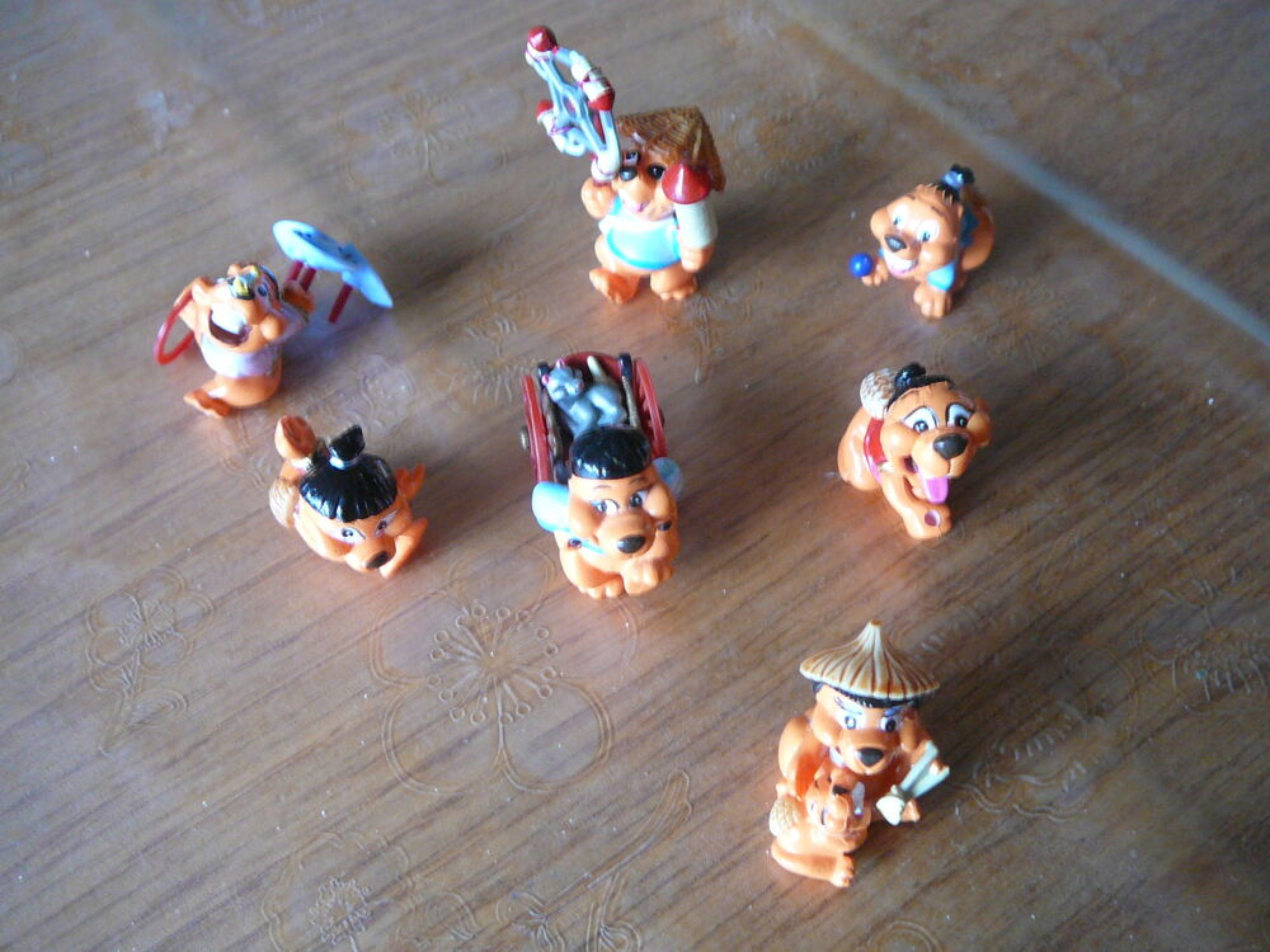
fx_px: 1284
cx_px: 635
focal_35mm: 35
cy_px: 476
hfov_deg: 52.6
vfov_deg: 40.7
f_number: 2.8
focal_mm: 5.2
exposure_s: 1/20
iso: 200
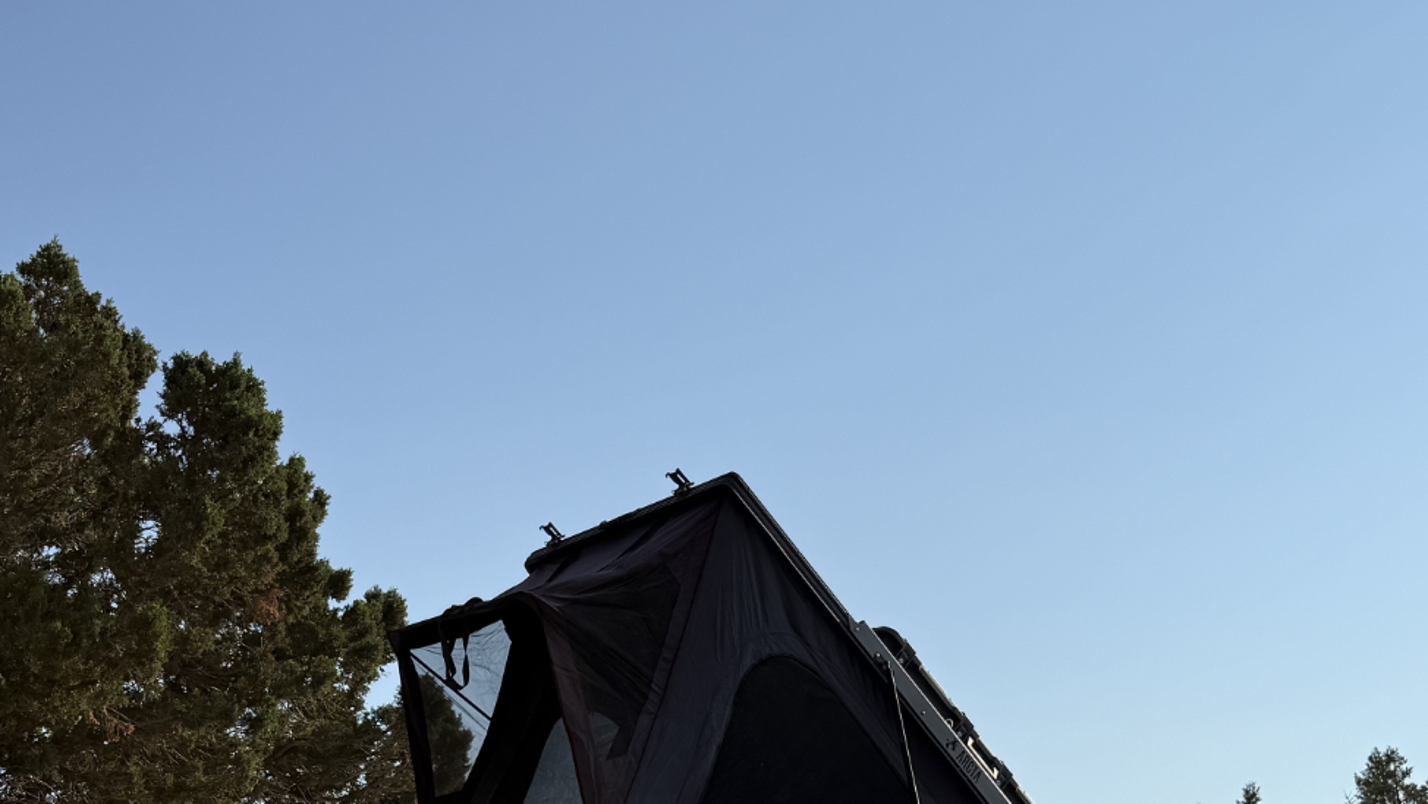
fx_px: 2083
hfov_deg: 37.0
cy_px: 778
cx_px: 377
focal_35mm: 55
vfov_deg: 21.2
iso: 80
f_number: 1.8
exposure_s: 1/6173
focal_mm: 6.8
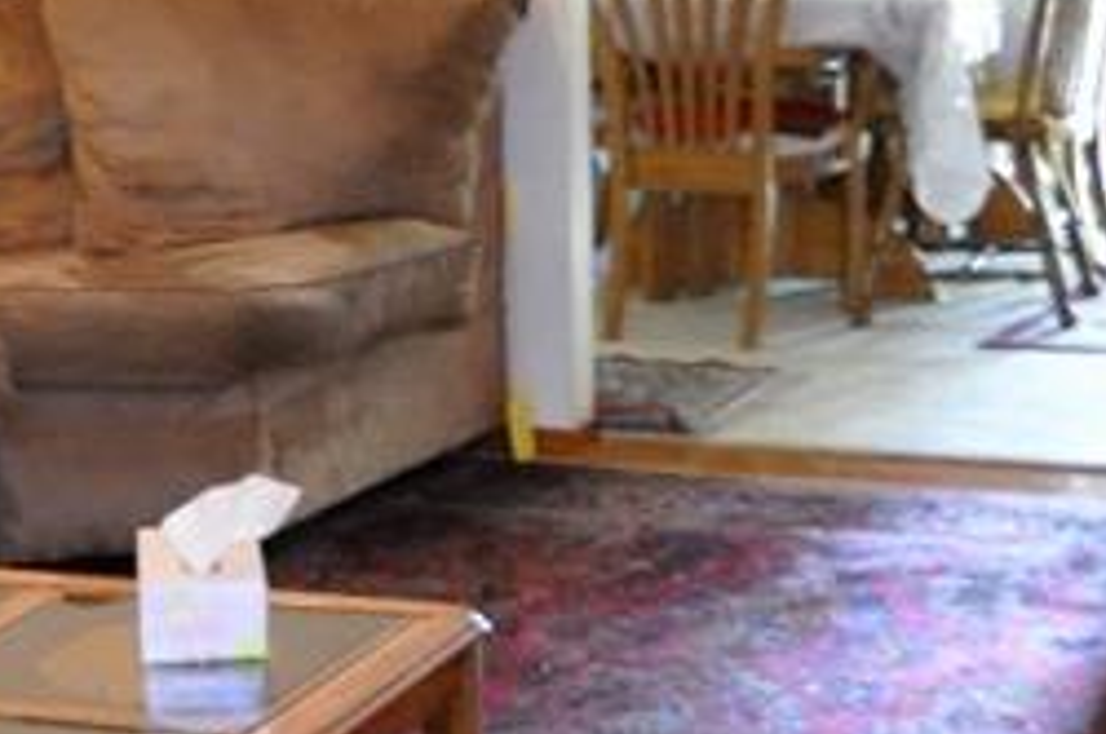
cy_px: 338
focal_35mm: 99
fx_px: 3038
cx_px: 226
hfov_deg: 20.4
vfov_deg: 13.8
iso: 1600
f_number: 2.8
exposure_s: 1/30
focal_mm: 11
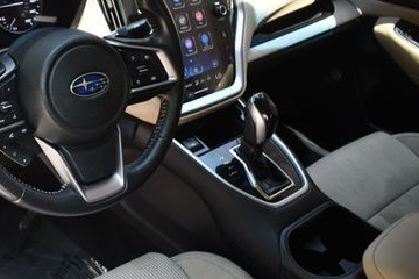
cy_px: 134
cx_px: 77
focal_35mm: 48
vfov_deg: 28.1
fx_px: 559
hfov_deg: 39.3
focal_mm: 18
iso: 640
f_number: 3.5
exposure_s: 1/250
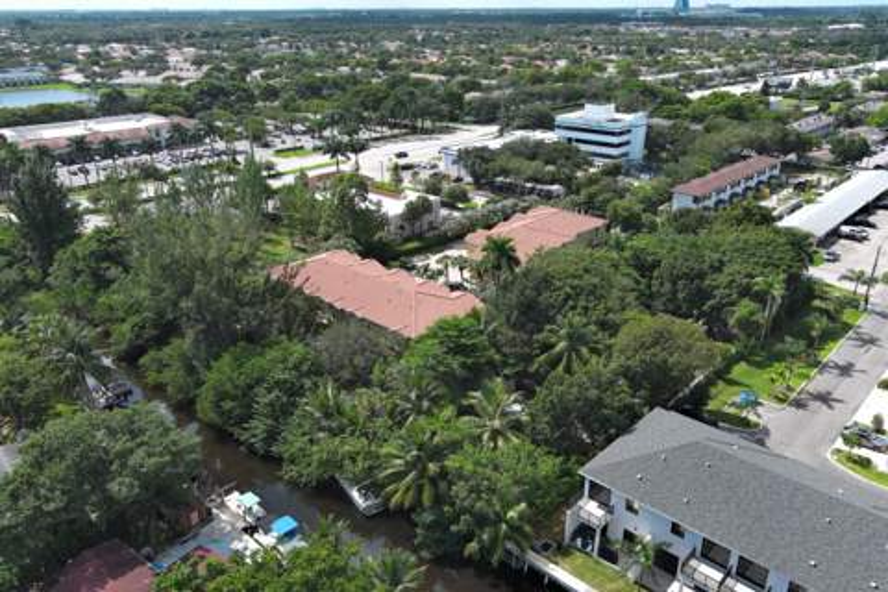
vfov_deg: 45.0
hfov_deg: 63.7
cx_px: 444
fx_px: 715
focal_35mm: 29
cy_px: 296
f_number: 2.8
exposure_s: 1/867
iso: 100
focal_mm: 10.57
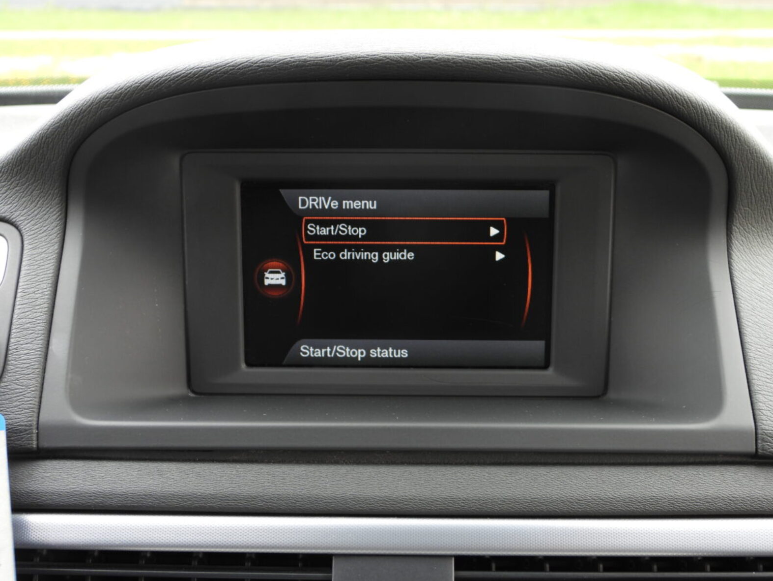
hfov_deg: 34.3
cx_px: 393
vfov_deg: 26.1
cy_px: 287
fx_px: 1251
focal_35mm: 56
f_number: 3.5
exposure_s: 1/40
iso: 100
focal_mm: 9.8
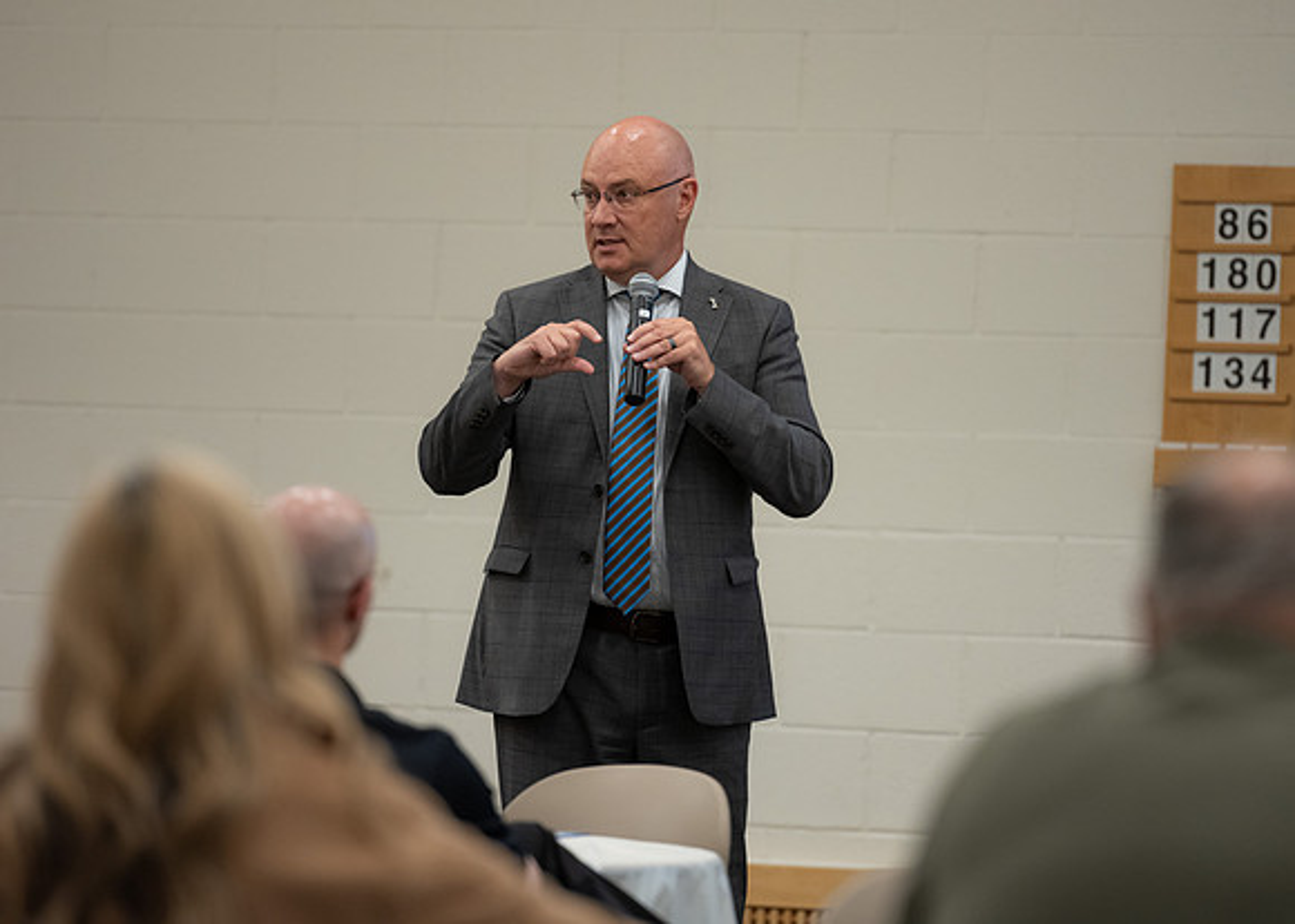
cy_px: 413
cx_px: 730
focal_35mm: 232
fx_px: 8539
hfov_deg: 8.7
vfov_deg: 6.2
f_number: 2.8
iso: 1000
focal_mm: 200
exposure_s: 1/250
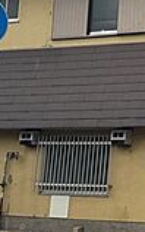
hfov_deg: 12.3
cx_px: 271
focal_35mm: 96
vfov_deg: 21.5
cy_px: 57
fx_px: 609
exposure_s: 1/2174
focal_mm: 6.76
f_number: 1.78
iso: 80
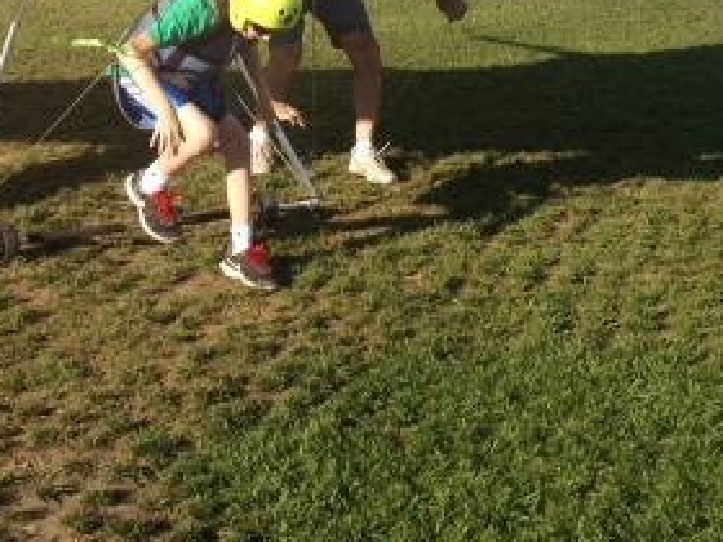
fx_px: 1671
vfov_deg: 17.9
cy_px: -36
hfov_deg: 24.0
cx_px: 147
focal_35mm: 80
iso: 50
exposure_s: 1/1453
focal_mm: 4.28
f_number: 2.4
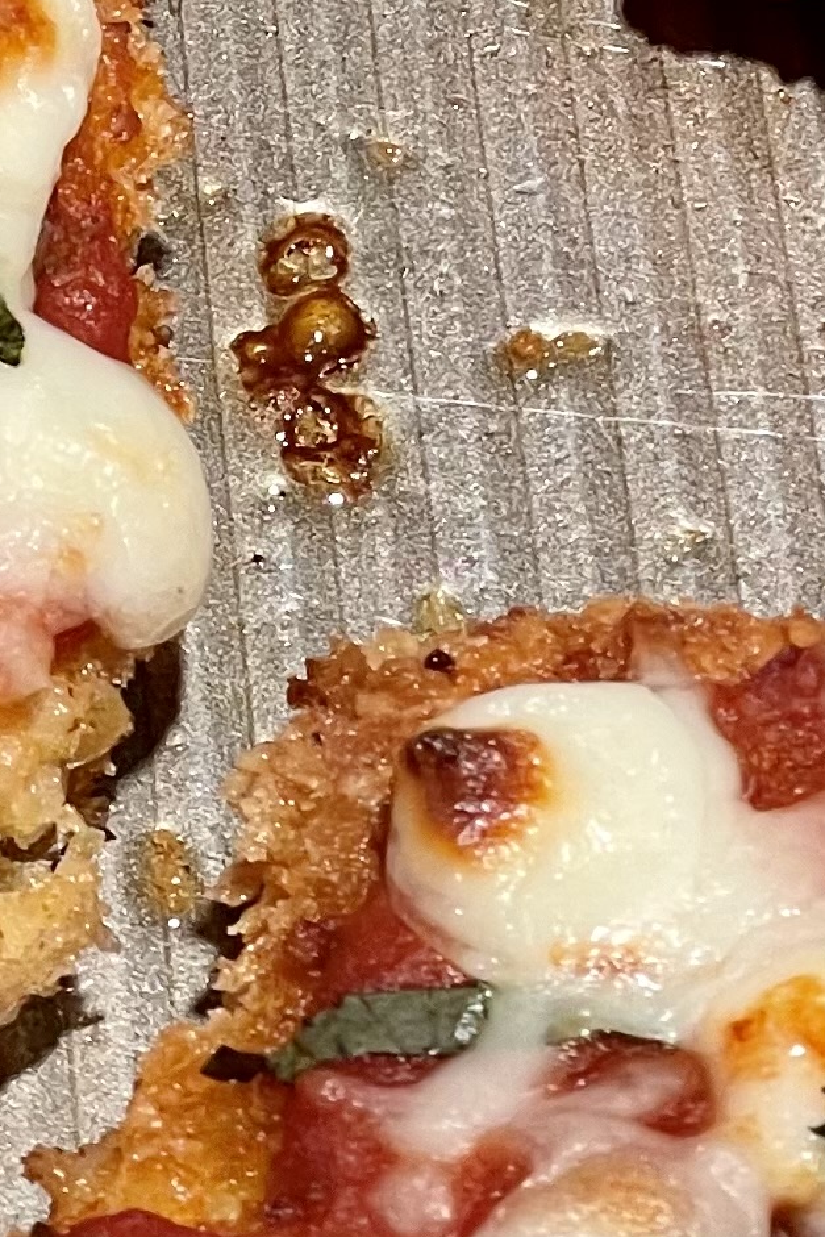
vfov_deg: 8.8
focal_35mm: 232
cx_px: 1000
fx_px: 7971
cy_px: -158
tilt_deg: -49.5
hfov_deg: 5.9
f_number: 2
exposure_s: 1/120
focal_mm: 6
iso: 50
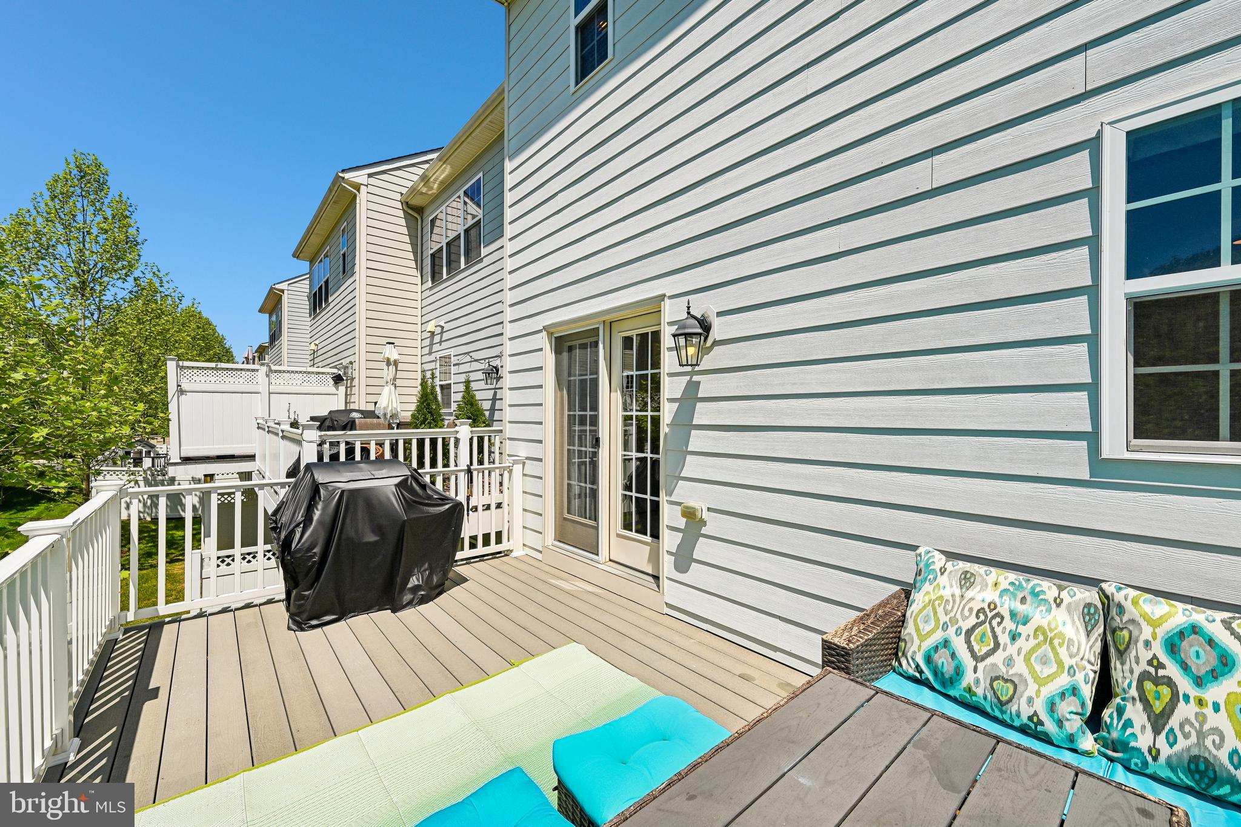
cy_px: 414
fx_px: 483
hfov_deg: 104.3
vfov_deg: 81.2
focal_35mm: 14
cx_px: 620
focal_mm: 14
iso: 100
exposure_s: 1/800
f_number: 8
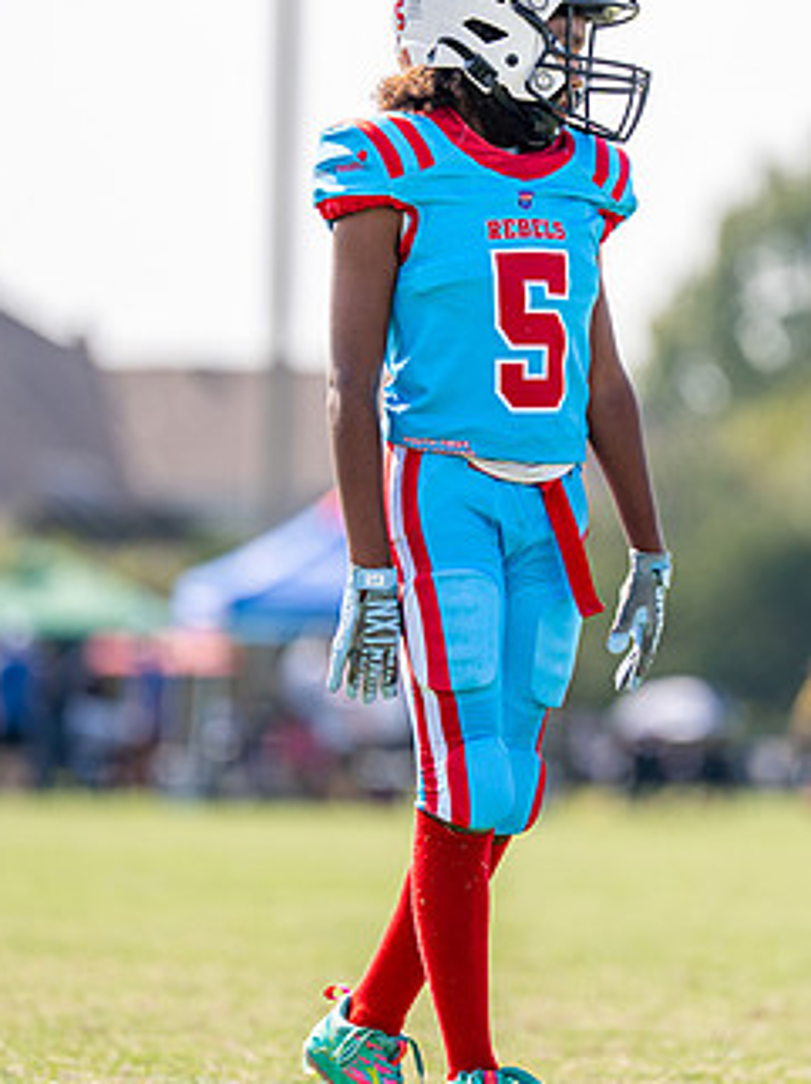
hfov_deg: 3.5
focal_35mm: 425
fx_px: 13294
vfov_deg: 4.7
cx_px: 559
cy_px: 462
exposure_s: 1/2500
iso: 125
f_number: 2.8
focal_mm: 200
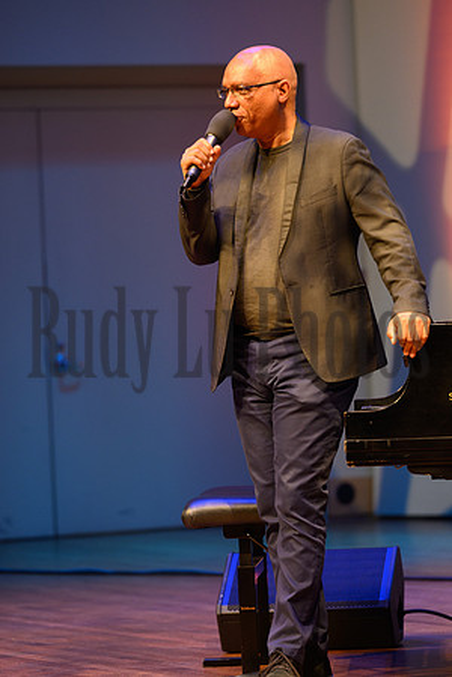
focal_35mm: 200
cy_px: 338
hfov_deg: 6.9
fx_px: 3766
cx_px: 226
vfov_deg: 10.3
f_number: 4
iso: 1600
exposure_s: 1/200
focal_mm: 200
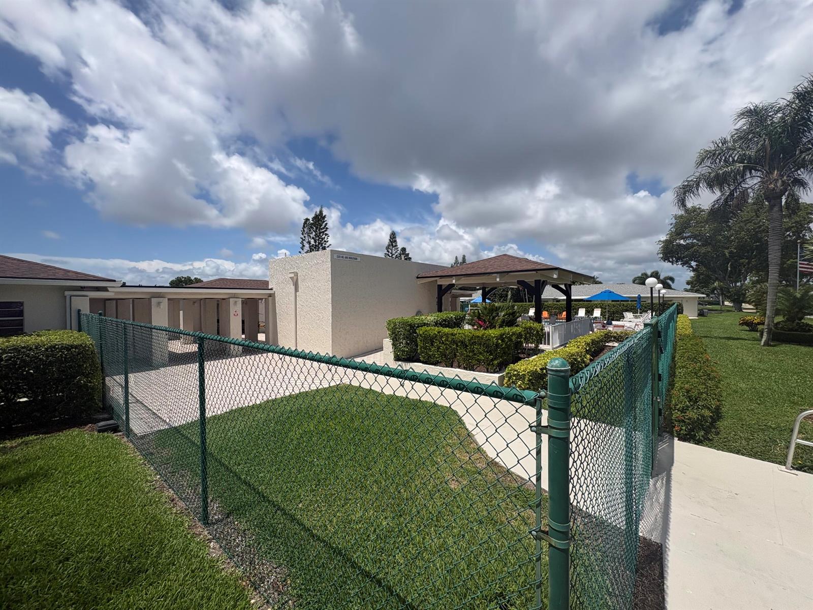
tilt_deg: -1.7
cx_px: 406
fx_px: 329
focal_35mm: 14
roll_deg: +2.7
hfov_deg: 102.1
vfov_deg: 85.7
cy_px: 305
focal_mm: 2.22
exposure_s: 1/3906
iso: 50
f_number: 2.2
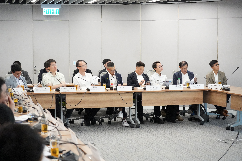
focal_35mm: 70
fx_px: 471
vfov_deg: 19.5
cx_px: 121
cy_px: 80
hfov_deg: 28.8
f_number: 4
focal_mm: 70
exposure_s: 1/320
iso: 12800
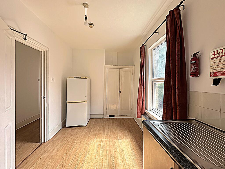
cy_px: 84
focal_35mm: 14
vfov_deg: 85.7
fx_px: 91
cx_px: 112
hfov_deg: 102.1
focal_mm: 2.22
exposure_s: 1/117
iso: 40
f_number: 2.2
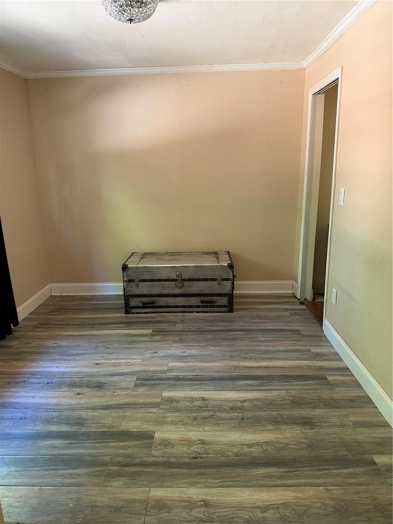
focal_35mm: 24
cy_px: 262
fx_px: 363
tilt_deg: -14.5
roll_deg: +0.9
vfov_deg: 71.6
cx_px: 196
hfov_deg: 56.8
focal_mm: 6.93
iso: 400
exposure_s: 1/60
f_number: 1.48
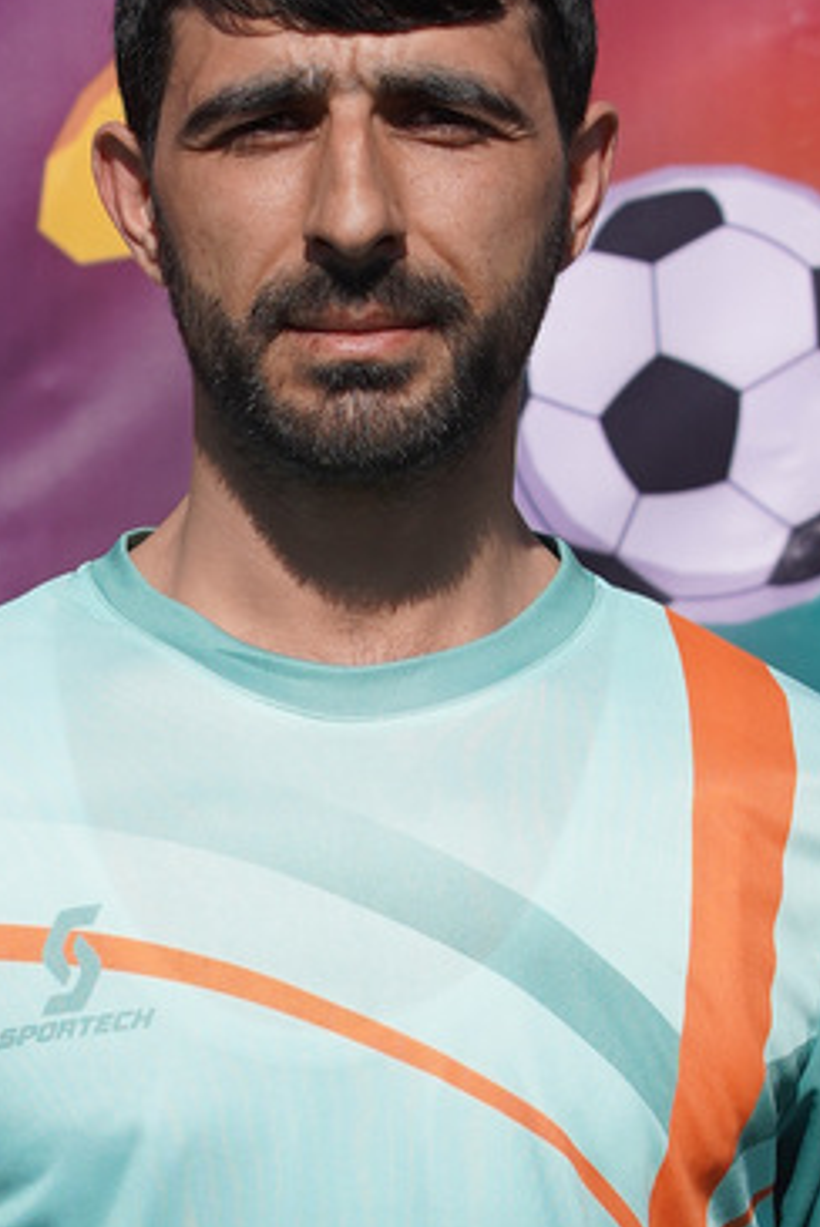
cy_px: 787
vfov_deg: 8.9
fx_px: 7843
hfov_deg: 6.0
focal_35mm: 230
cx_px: 313
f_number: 5
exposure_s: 1/1000
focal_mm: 70
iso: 100
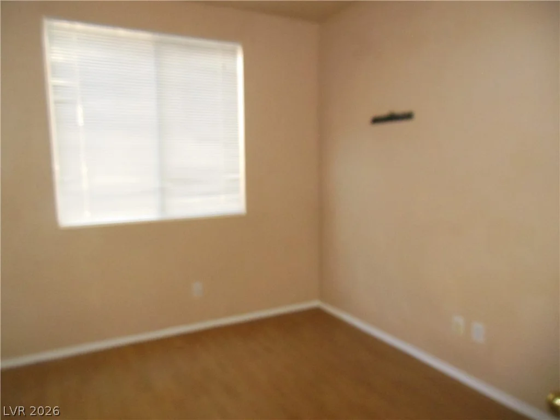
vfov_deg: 54.9
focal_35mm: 25
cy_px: 210
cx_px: 280
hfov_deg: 69.4
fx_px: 404
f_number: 6.4
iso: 800
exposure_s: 1/25
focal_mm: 4.5
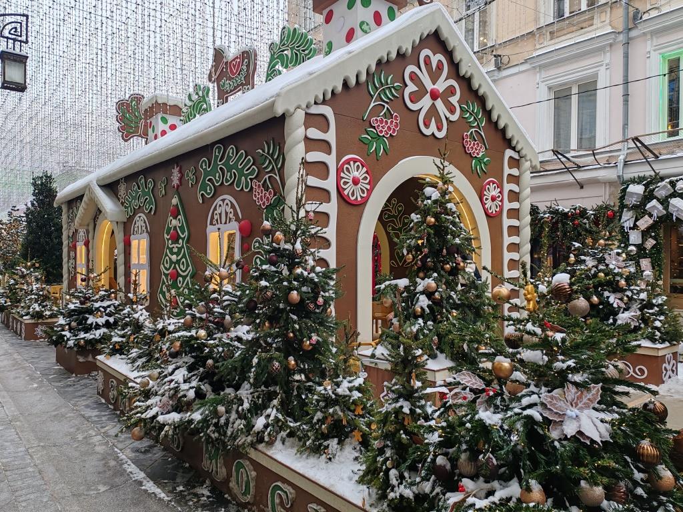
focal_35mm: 27
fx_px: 533
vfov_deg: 51.4
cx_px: 342
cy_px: 256
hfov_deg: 65.3
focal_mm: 6.12
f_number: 1.9
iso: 64
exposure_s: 1/100
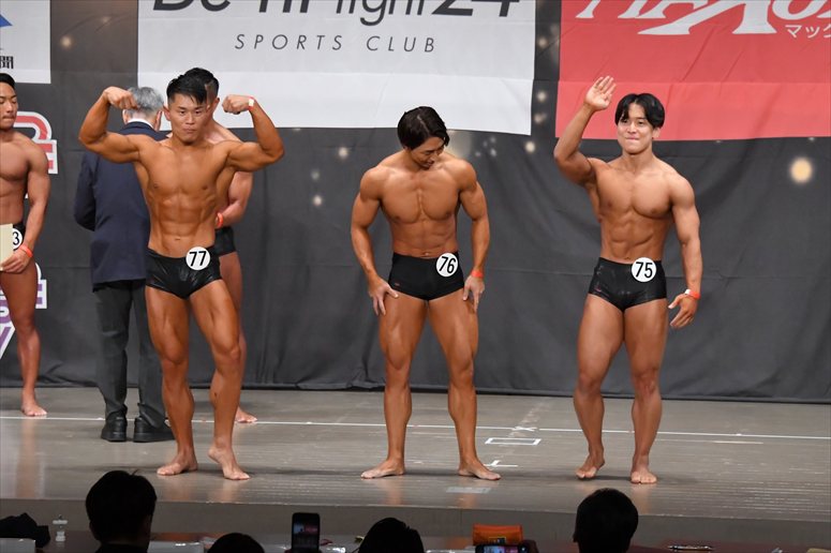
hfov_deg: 12.2
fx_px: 3876
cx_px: 416
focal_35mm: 168
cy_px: 276
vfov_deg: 8.2
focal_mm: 112
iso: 6400
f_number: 5.6
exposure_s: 1/400
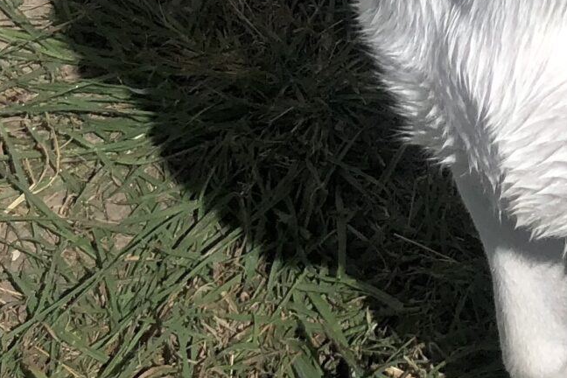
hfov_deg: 16.7
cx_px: 754
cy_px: -517
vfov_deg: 10.4
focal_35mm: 115
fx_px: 1811
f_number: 1.8
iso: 25
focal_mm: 4
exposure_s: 1/6944
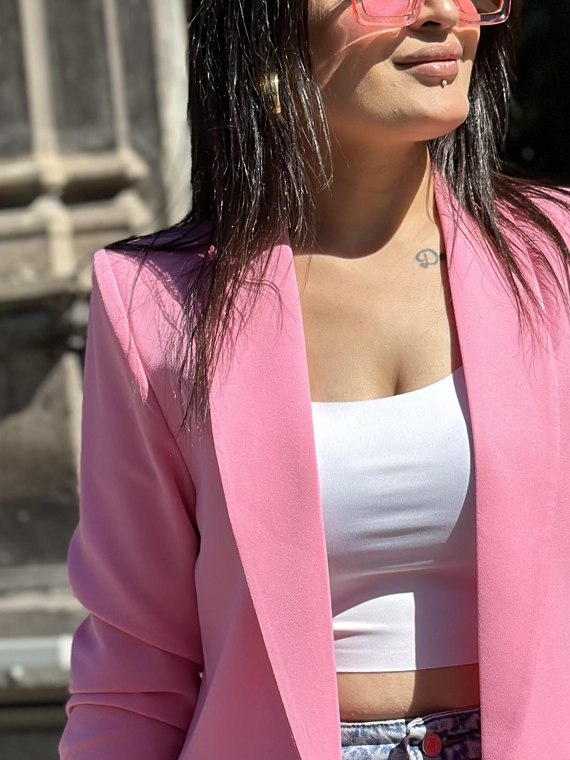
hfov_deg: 13.3
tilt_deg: -1.2
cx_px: 458
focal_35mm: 111
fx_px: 2437
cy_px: 417
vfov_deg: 17.7
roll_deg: +3.8
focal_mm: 6.86
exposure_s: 1/4785
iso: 100
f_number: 1.78
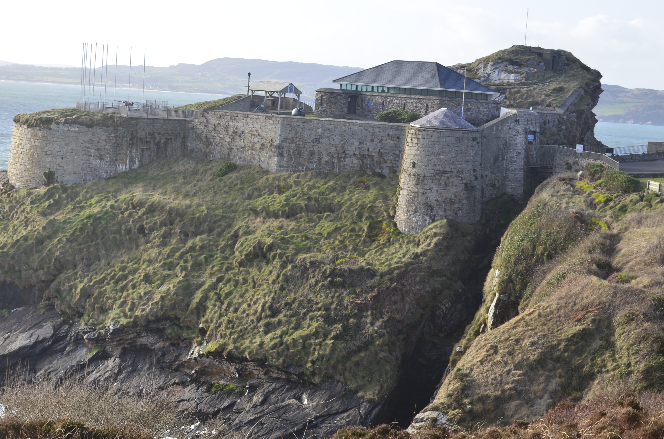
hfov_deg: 26.0
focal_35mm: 78
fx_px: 1436
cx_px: 332
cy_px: 220
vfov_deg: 17.4
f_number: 11
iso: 200
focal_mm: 52
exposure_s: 1/125
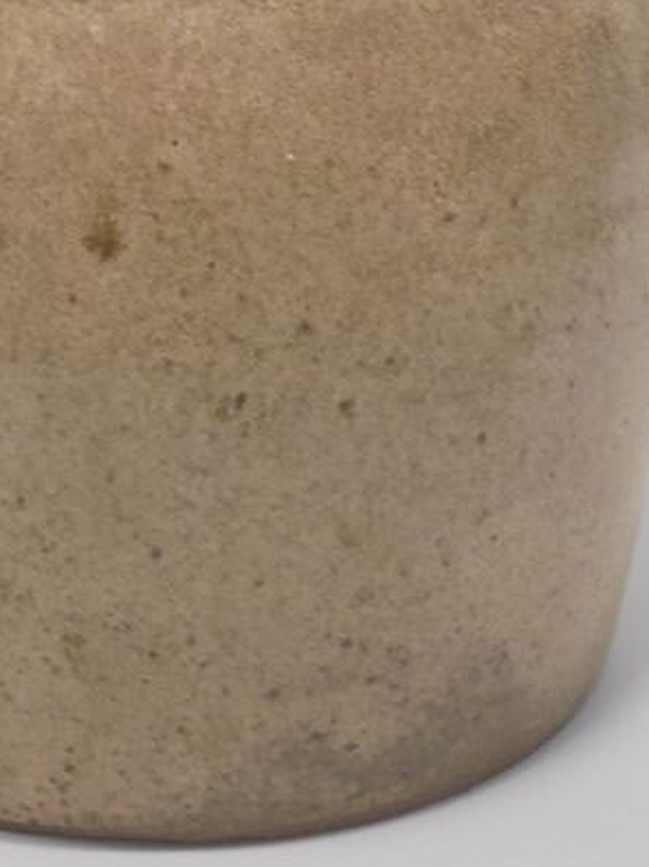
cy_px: 196
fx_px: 2803
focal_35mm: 112
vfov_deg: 17.5
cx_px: 173
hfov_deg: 13.2
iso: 100
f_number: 4.8
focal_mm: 8.9
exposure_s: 1/40
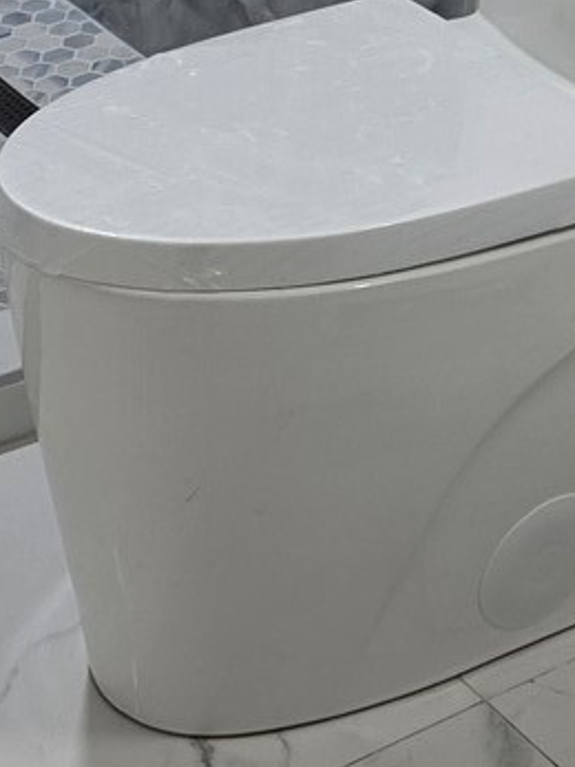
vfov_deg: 16.6
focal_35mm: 106
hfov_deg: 13.5
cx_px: 714
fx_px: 2349
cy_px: -435
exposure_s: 1/120
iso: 250
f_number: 1.7
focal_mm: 6.3
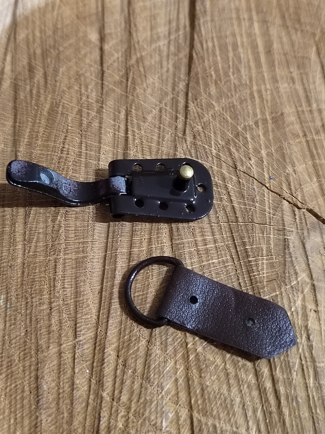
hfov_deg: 31.5
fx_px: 576
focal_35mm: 46
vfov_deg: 41.2
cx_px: 162
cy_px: 217
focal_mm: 5.52
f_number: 1.9
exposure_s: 1/33.3
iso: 3741
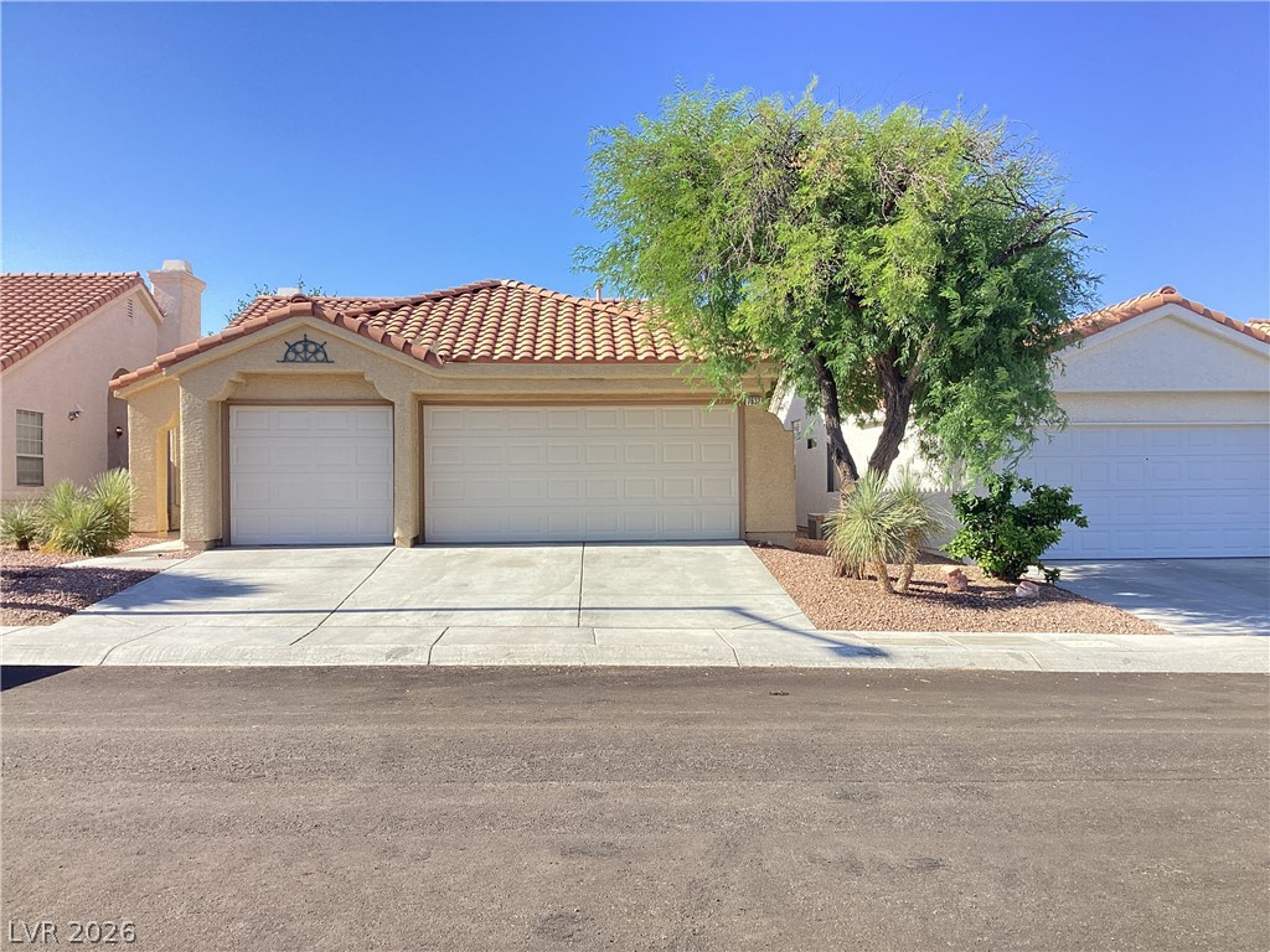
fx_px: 1137
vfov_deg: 45.4
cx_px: 635
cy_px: 476
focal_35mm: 31
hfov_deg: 58.4
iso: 25
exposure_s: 1/384
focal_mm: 3.3
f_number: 2.4
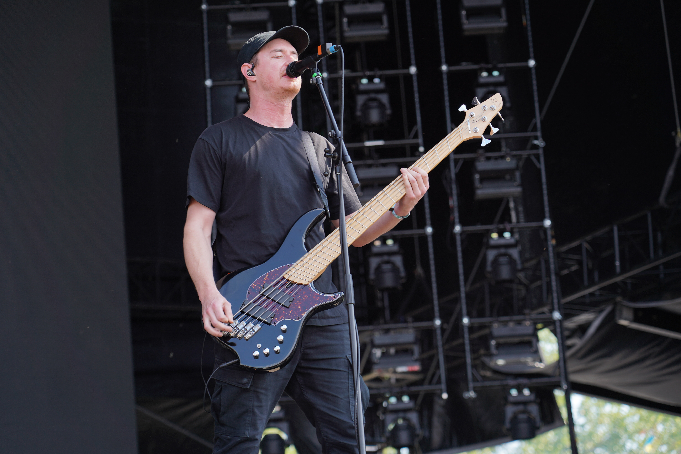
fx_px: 1986
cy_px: 227
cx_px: 340
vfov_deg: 13.0
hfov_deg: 19.5
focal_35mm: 105
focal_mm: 105
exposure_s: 1/200
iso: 100
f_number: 4.5
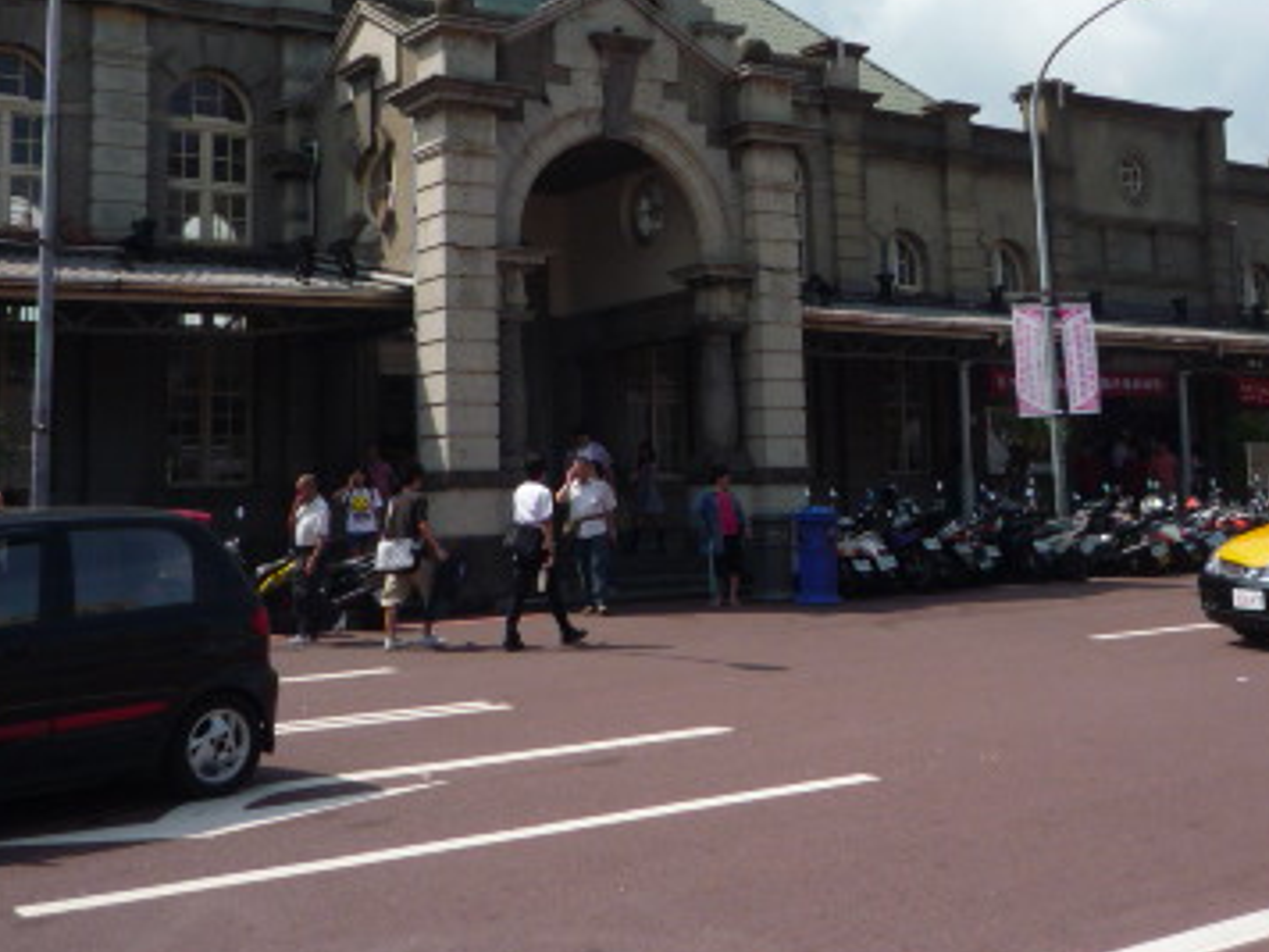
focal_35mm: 45
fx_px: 1650
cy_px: 292
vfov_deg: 31.8
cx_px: 695
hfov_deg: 42.0
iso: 100
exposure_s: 1/800
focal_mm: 4.4
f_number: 4
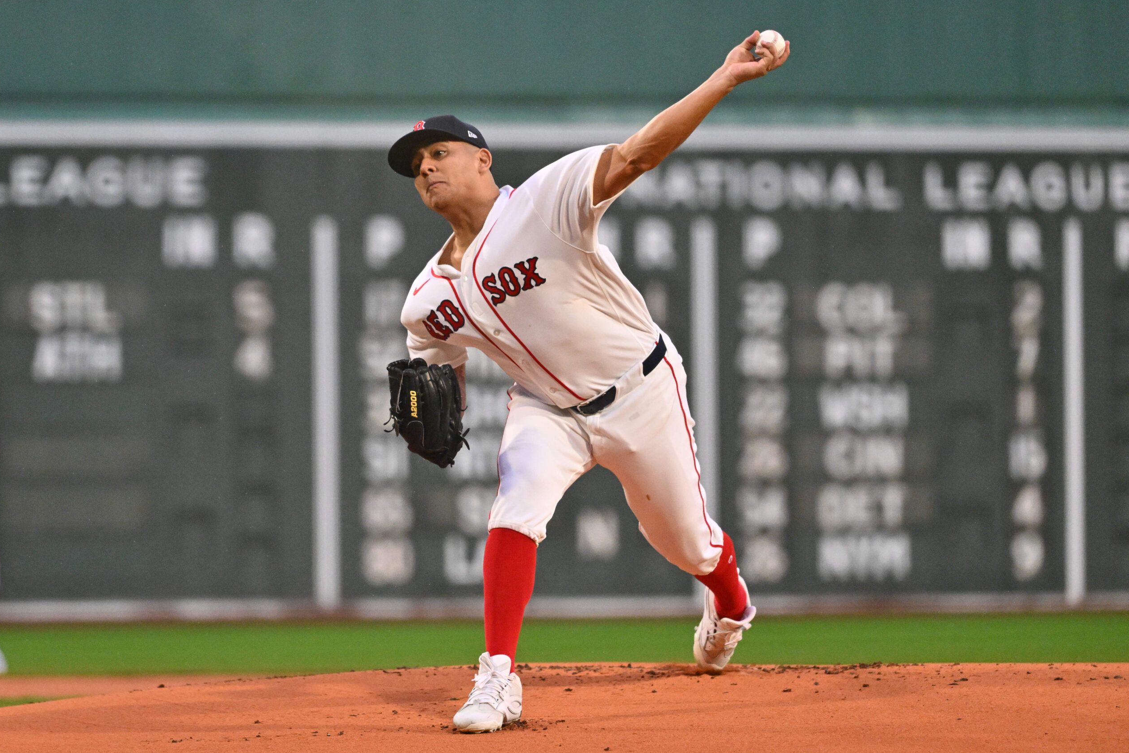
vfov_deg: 4.2
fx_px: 10161
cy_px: 379
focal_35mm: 324
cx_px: 562
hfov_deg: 6.4
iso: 5600
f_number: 4.5
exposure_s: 1/3200
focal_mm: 320
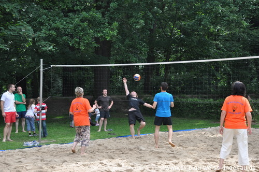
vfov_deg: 18.9
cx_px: 130
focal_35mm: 72
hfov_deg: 28.1
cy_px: 86
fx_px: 517
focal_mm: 48
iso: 640
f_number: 4.8
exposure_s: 1/1000
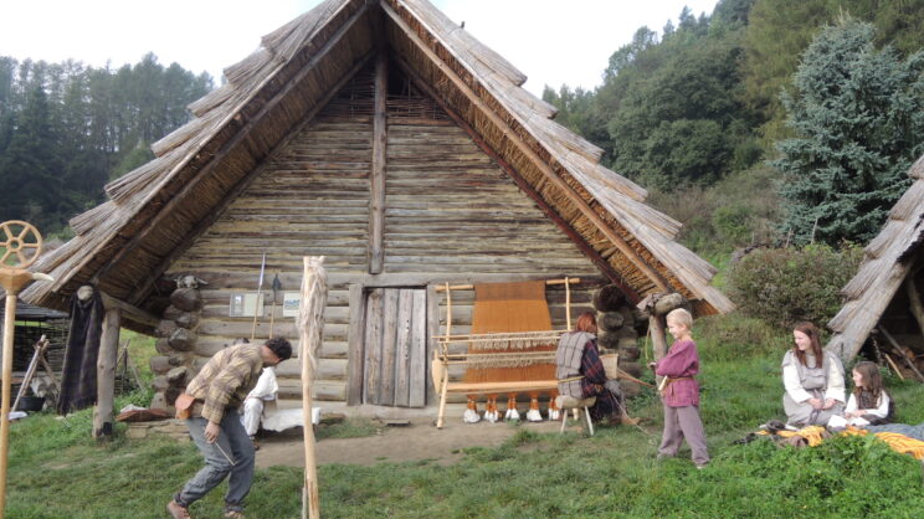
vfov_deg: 42.8
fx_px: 661
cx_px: 448
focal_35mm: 27
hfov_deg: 69.9
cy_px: 248
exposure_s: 1/400
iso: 100
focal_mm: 4.3
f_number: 2.8
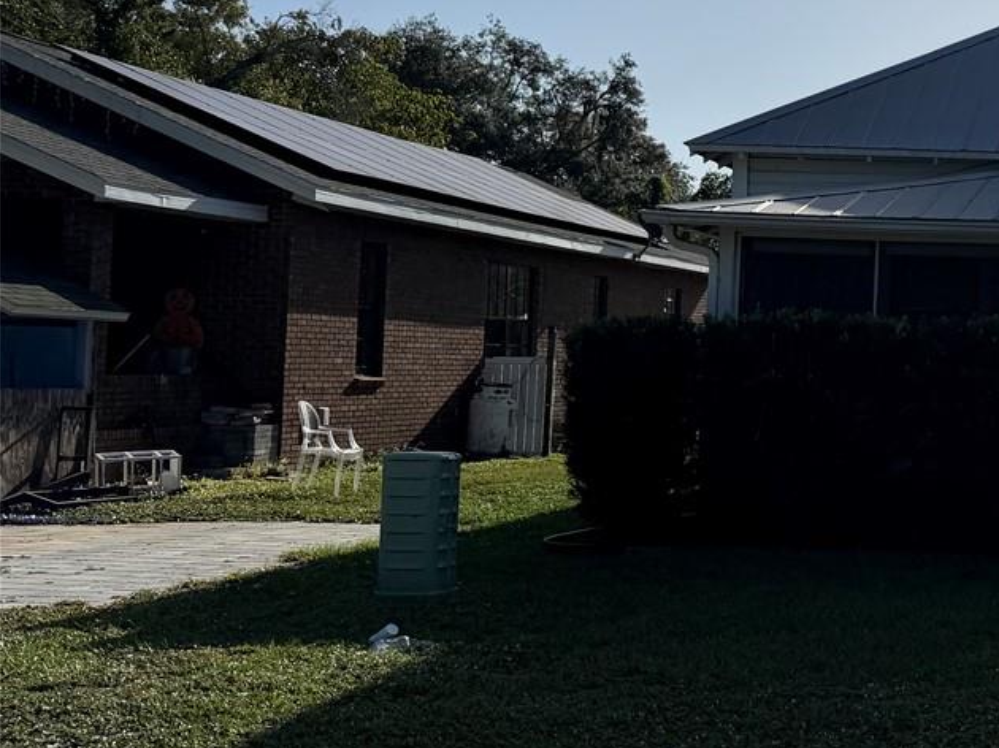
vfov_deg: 24.0
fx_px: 1760
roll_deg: -1.0
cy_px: 288
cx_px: 1267
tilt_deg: +1.3
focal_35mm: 61
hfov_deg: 27.1
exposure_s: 1/14286
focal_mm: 6.76
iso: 80
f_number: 1.78
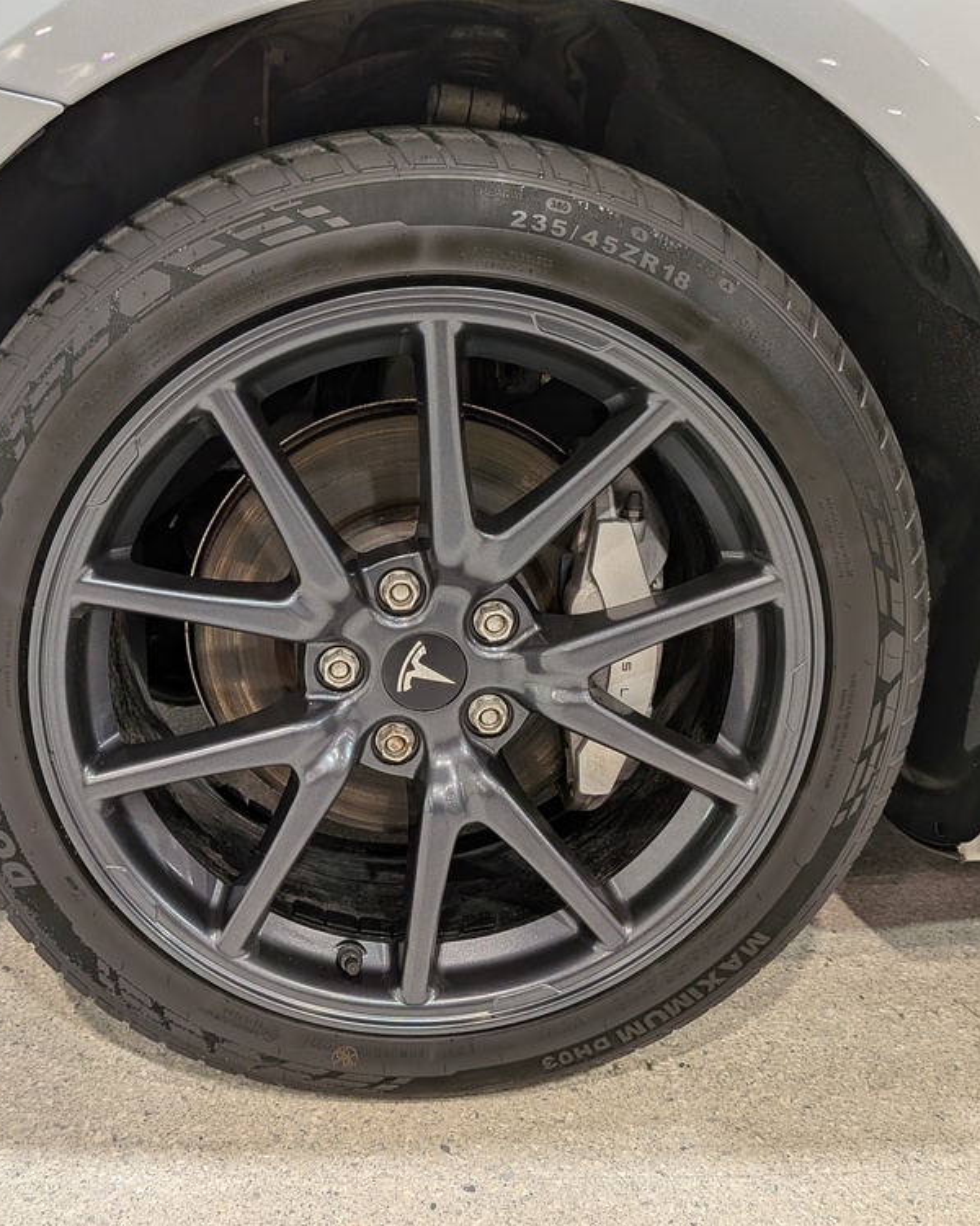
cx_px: 420
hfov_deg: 45.7
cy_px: 626
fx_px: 1160
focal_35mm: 32
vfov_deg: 55.7
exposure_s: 1/250
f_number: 1.7
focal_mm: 4.53
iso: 29
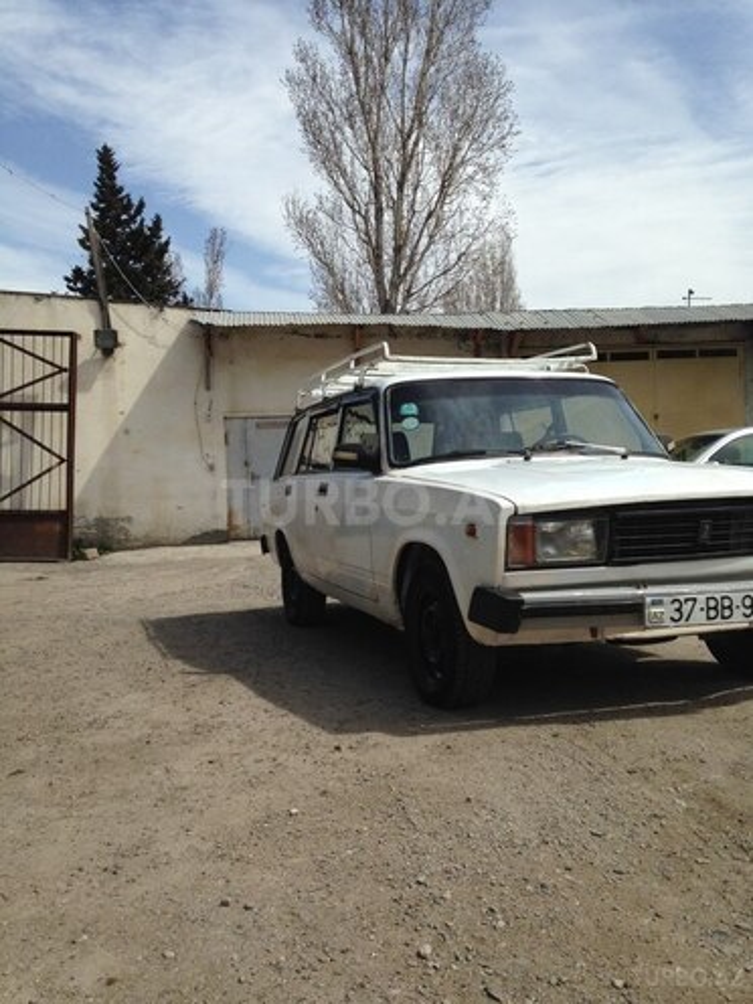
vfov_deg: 55.4
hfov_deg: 42.9
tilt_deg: +1.8
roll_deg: +1.5
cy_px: 502
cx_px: 376
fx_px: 957
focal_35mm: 33
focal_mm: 4.12
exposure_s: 1/2262
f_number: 2.4
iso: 50
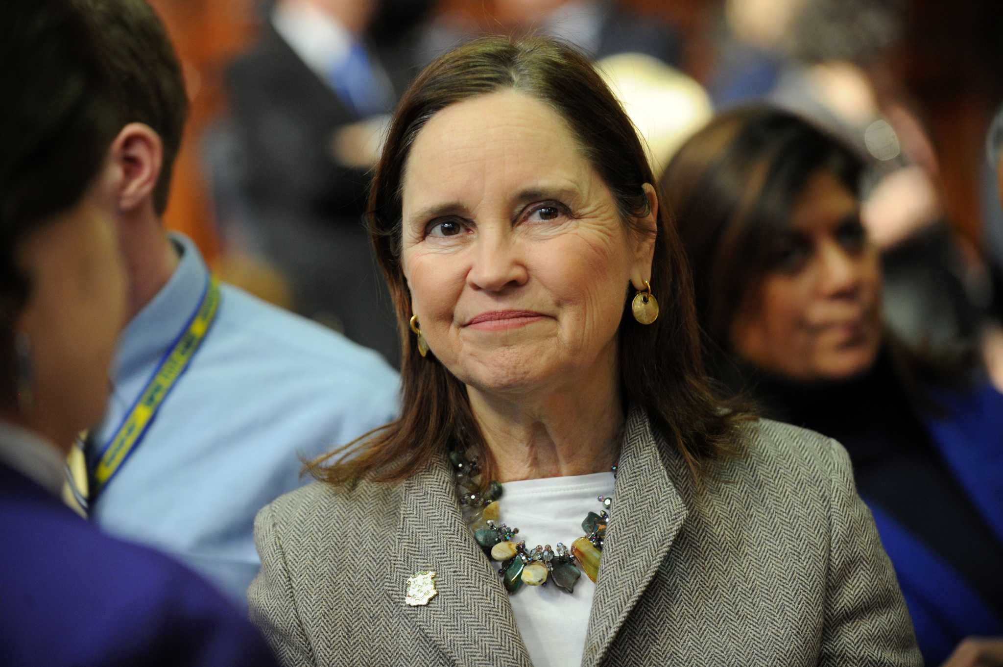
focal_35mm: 116
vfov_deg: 11.8
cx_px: 502
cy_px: 334
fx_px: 3229
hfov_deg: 17.7
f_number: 3.2
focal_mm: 116
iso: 3200
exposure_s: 1/200
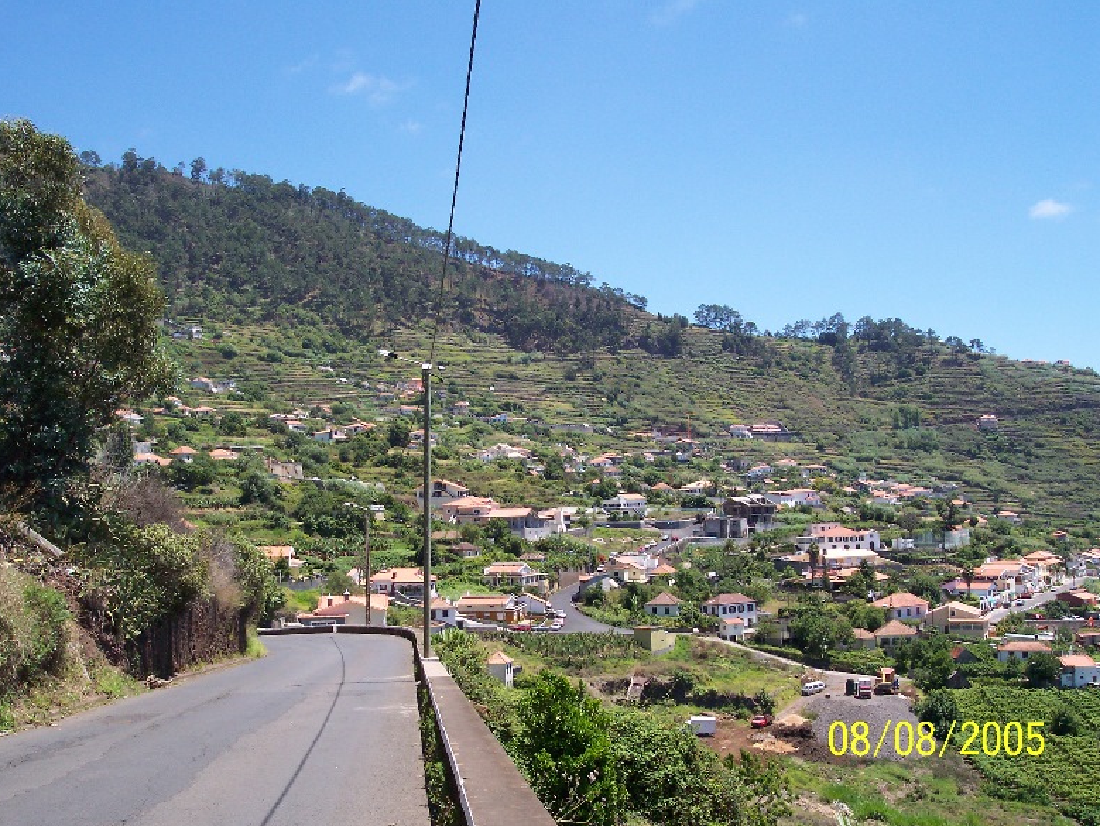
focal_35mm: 39
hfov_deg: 47.8
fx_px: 1240
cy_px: 421
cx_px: 538
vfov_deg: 36.8
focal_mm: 8
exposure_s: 1/500
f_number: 4.8
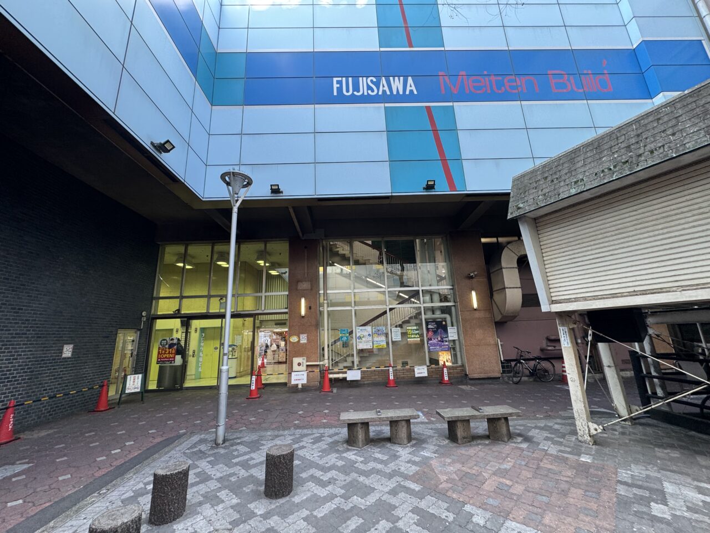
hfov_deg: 102.1
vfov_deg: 85.7
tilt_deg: +16.5
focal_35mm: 14
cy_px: 266
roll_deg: +4.0
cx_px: 355
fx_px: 287
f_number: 2.2
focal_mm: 2.22
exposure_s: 1/100
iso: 50
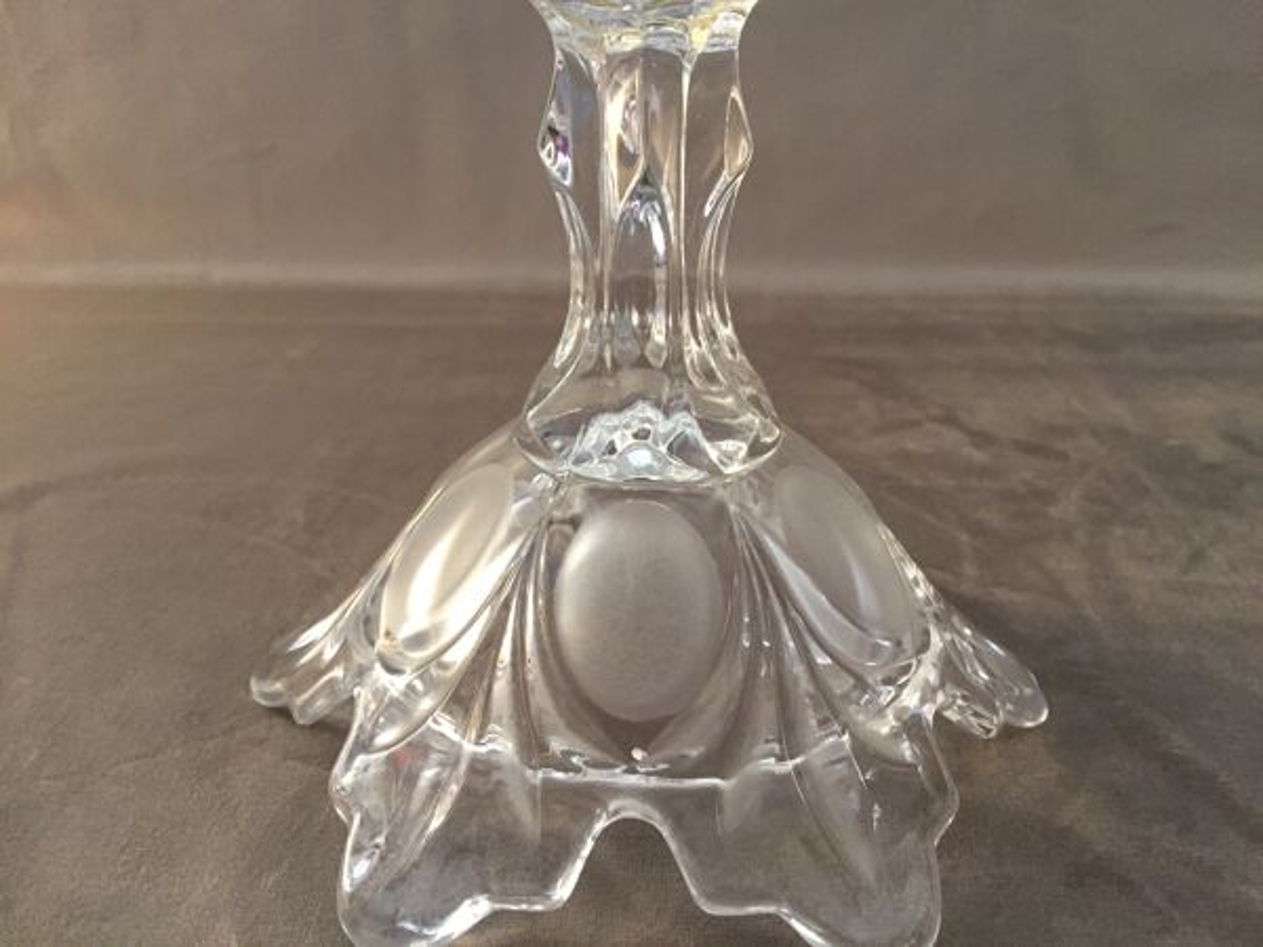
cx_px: 632
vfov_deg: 48.2
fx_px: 1058
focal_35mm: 29
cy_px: 474
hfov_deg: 61.7
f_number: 2.2
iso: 200
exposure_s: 1/33
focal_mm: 4.15
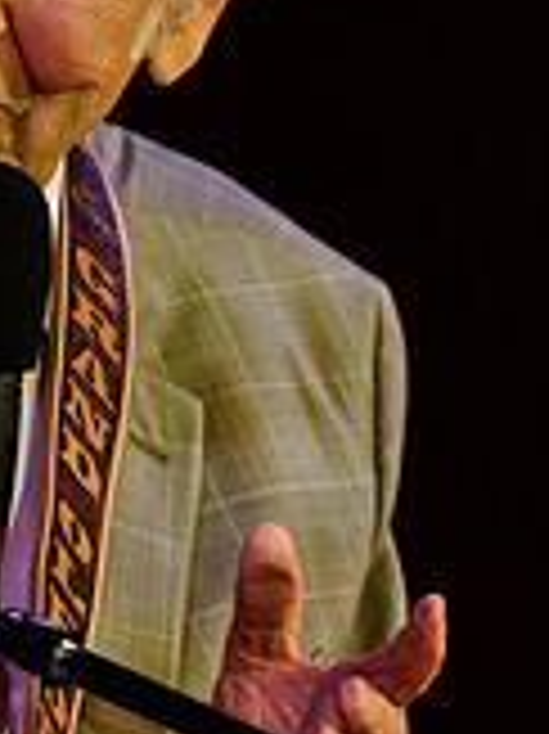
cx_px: 104
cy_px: 317
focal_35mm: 1439
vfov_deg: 1.4
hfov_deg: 1.0
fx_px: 30469
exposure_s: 1/640
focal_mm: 420
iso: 2500
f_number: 6
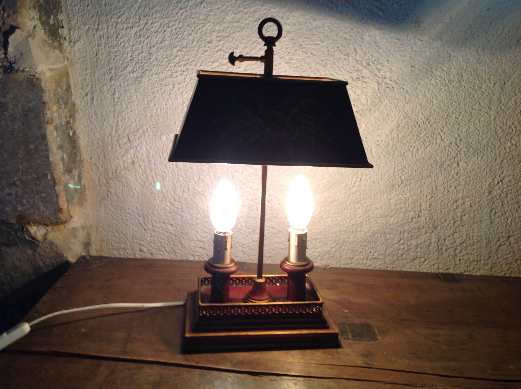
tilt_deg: -19.3
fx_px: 526
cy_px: 194
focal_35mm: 35
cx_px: 260
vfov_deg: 40.6
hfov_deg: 52.7
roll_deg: -0.7
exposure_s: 1/33
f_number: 2.4
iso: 50
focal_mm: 4.28
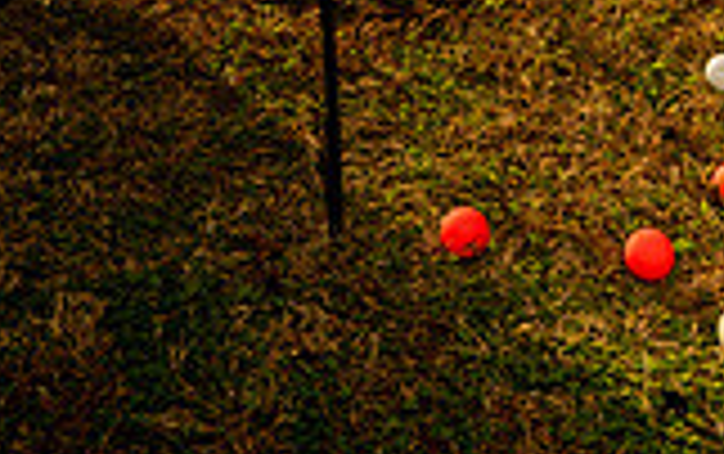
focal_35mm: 71
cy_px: -512
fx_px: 1402
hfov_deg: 28.9
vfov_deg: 14.5
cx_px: 387
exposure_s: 1/160
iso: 200
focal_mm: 25
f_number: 4.5
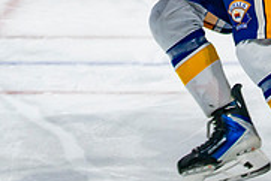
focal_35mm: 325
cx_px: 271
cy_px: -205
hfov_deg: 6.3
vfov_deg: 4.2
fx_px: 2448
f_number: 2.8
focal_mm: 70
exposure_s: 1/640
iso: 800
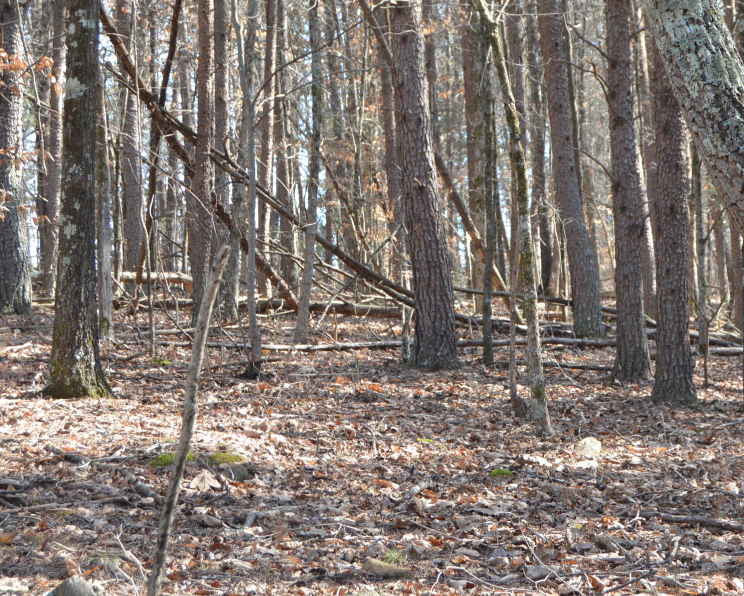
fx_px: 1872
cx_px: 548
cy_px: 226
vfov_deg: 18.0
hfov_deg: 22.3
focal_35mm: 85
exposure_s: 1/125
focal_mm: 32
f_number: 5.6
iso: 400
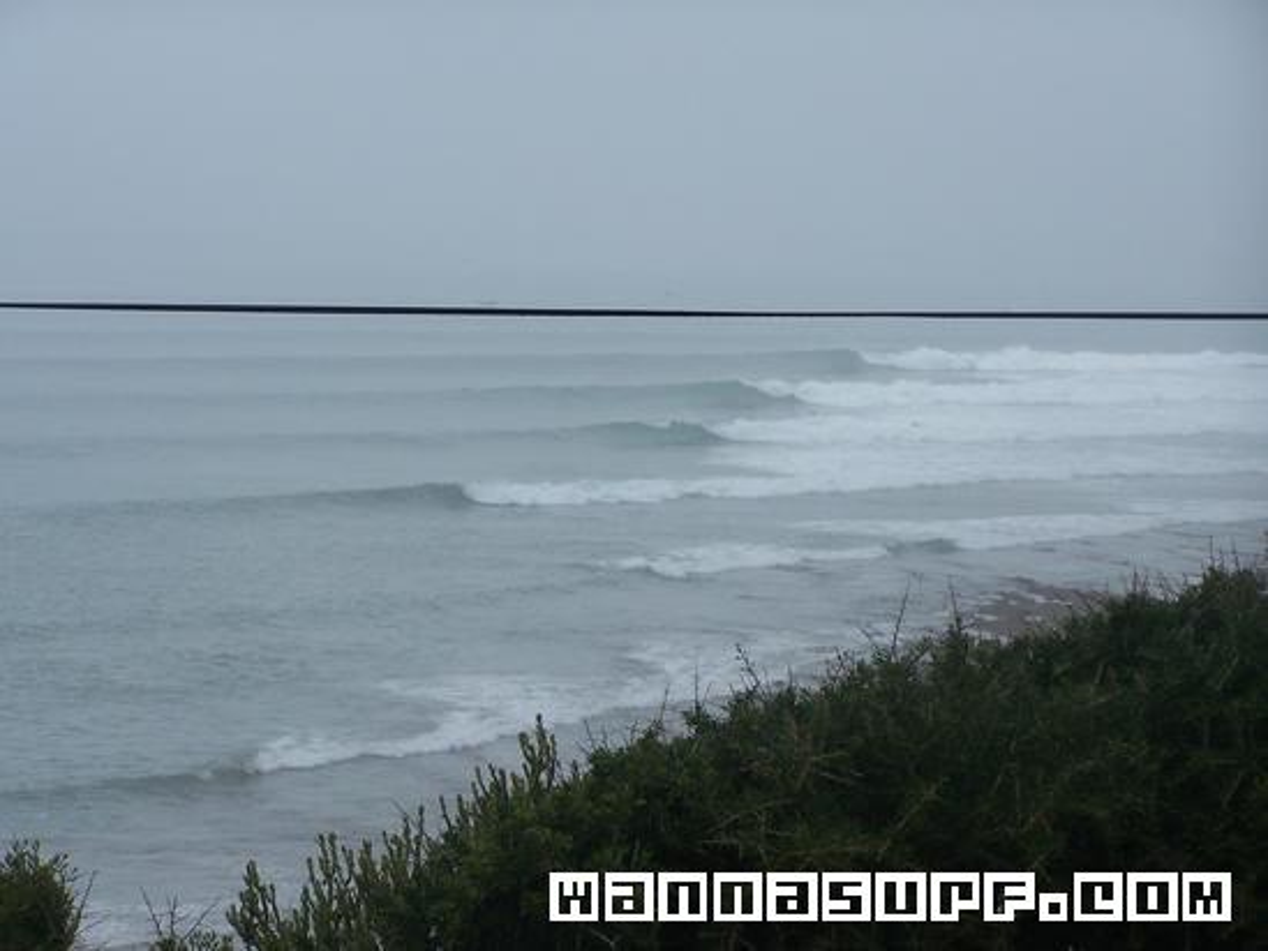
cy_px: 476
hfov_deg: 14.2
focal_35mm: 139
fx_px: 5093
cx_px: 634
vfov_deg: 10.7
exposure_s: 1/350
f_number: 3.2
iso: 80
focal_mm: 23.1
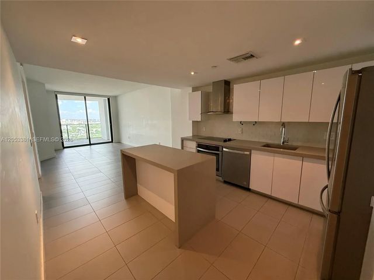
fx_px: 151
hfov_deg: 102.1
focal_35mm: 14
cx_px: 187
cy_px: 140
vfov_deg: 85.7
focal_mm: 2.22
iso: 500
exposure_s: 1/120
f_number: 2.2
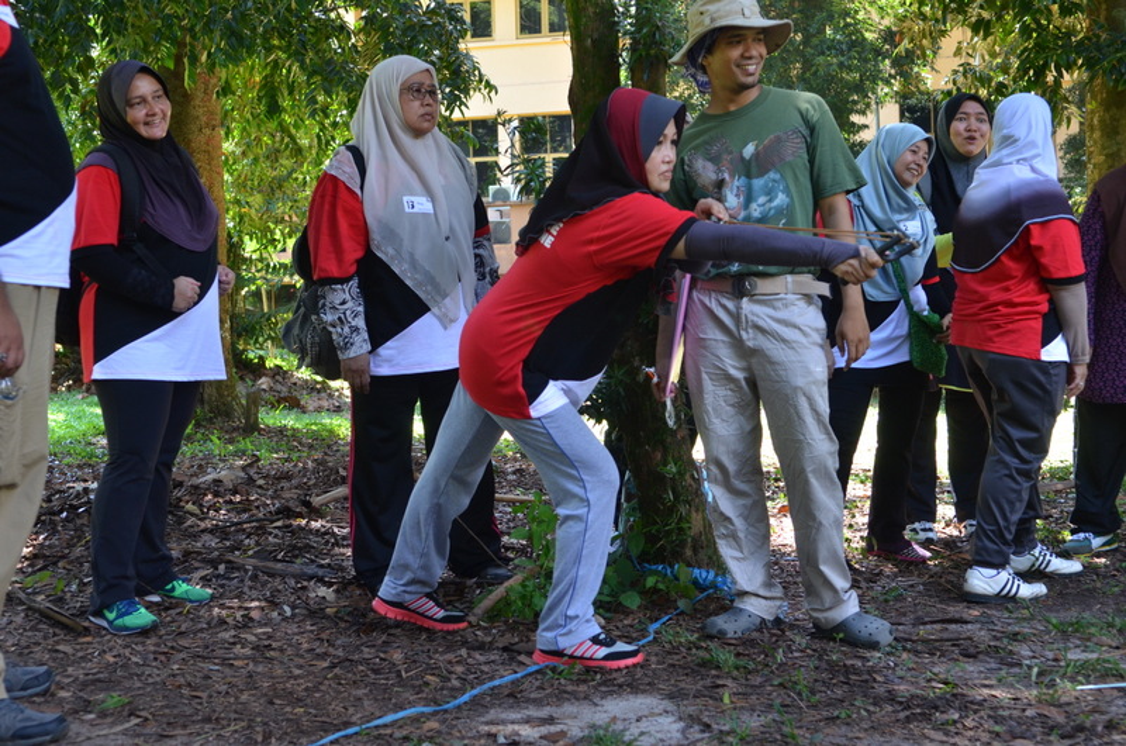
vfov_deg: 28.0
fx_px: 1498
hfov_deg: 41.2
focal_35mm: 48
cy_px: 373
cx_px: 563
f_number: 4
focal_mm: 32
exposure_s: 1/125
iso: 500
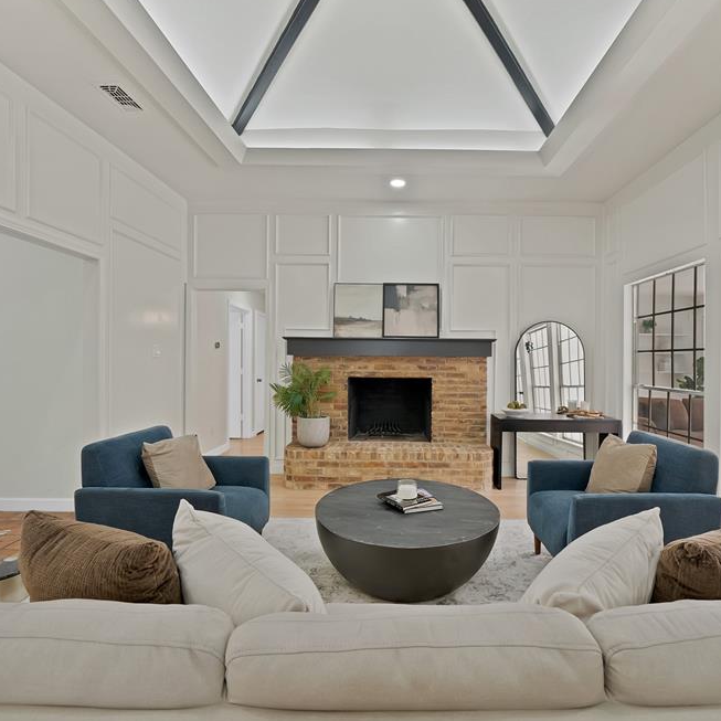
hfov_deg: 87.1
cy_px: 363
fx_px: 377
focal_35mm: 16
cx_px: 401
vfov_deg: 87.4
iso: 640
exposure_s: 1/4
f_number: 9
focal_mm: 12
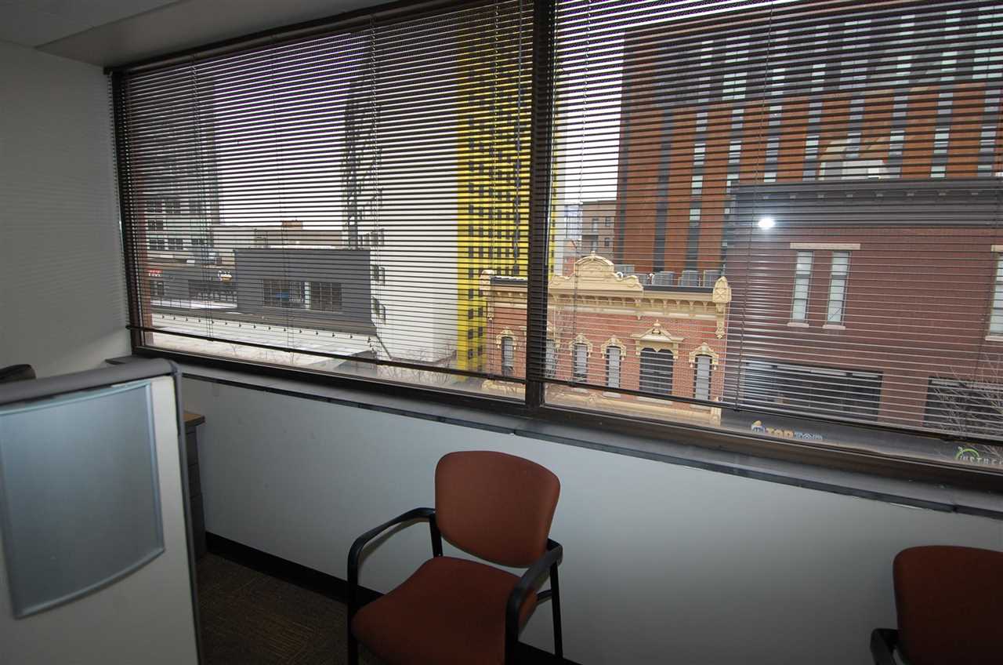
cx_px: 502
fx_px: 1001
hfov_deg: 53.2
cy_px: 332
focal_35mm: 36
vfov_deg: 36.7
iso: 400
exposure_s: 1/160
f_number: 6.3
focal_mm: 24
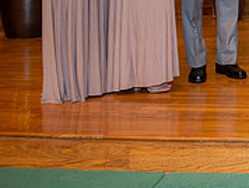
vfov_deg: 18.2
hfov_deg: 22.0
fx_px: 540
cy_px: -63
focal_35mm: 75
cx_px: 361
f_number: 3.5
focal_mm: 24
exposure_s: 1/160
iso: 800
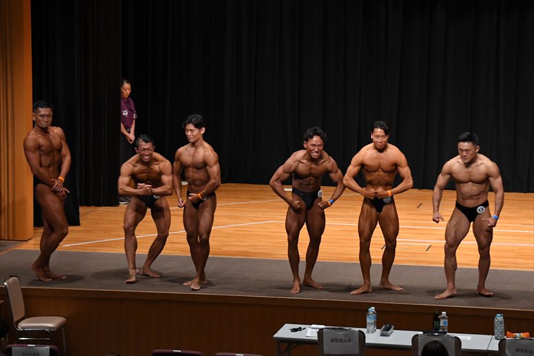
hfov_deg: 15.2
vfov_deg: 10.2
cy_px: 178
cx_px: 267
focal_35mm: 135
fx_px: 2002
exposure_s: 1/400
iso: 4000
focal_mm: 90
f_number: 5.6
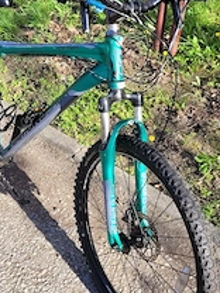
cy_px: 145
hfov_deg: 29.0
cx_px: 87
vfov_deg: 38.2
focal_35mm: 50
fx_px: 424
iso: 40
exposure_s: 1/714
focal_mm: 5.4
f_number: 1.8
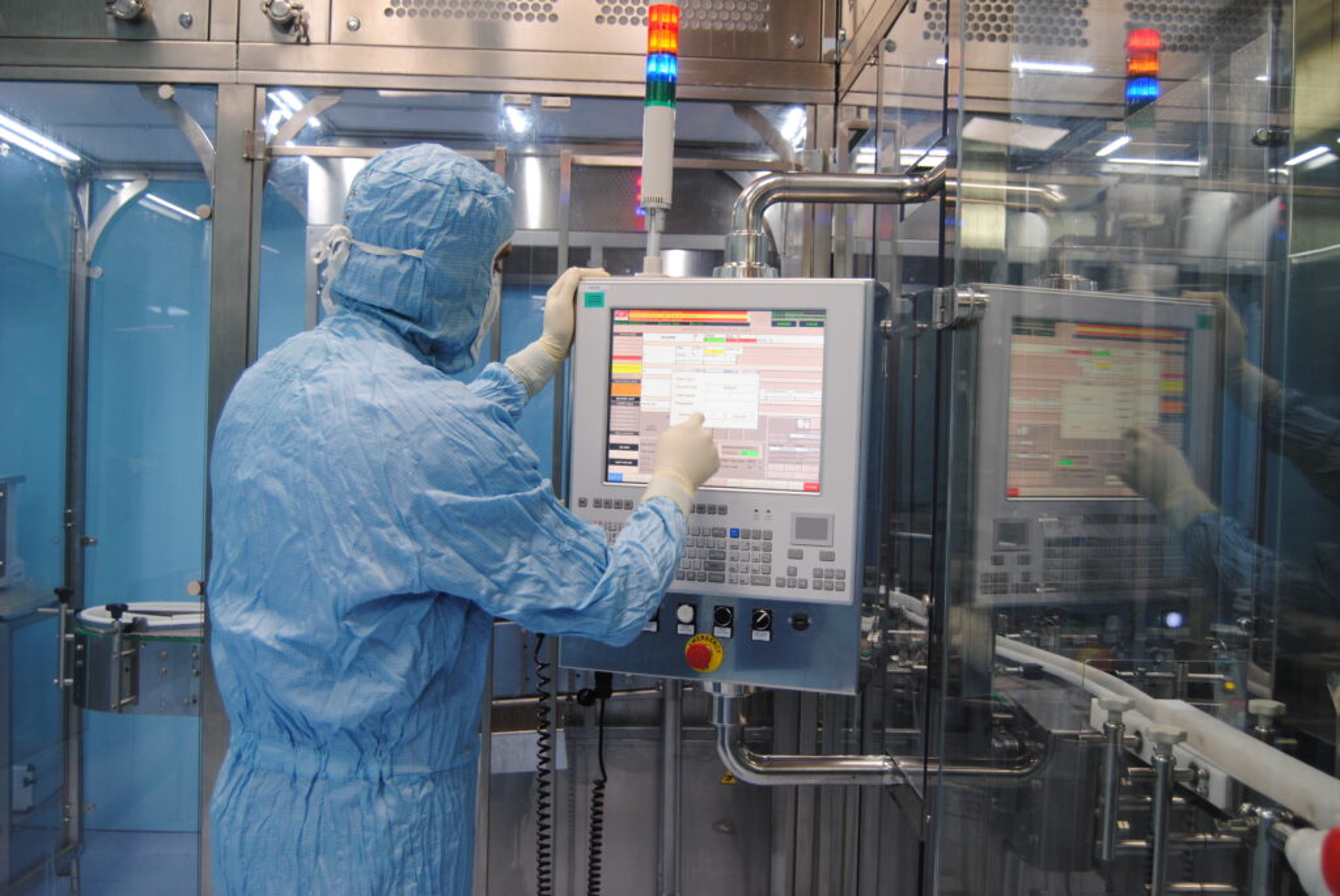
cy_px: 448
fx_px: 1285
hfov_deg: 55.1
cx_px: 670
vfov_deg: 38.4
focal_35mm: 34
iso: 200
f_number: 3.8
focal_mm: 23
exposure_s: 1/30
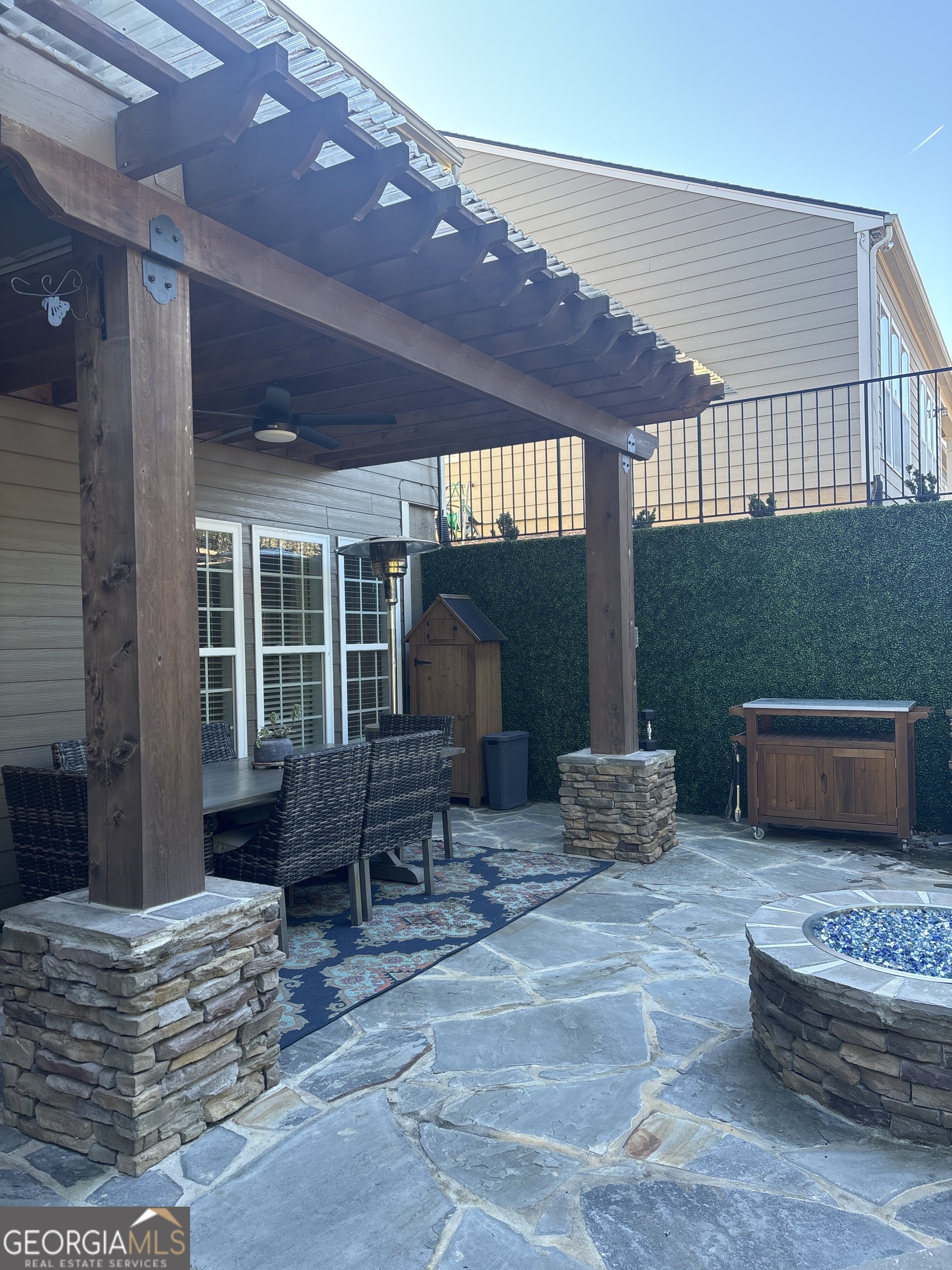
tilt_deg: -0.3
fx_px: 953
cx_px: 476
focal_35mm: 26
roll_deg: +0.5
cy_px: 635
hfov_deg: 53.1
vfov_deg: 67.3
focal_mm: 5.96
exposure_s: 1/151
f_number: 1.6
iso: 40
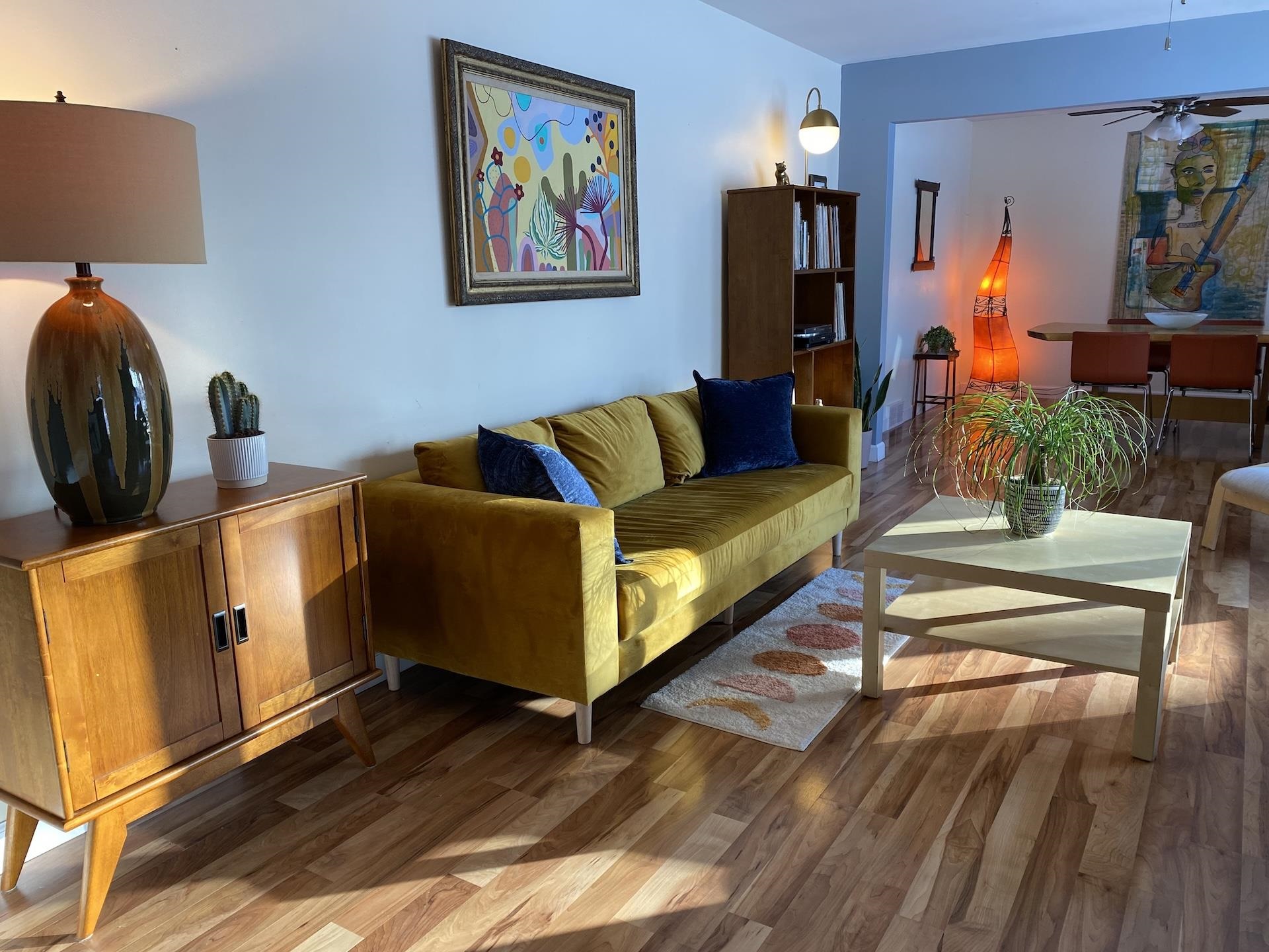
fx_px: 953
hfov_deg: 67.3
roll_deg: +1.3
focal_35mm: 26
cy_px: 476
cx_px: 634
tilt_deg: -12.1
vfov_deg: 53.1
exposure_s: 1/120
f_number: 1.8
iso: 80
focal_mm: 4.25
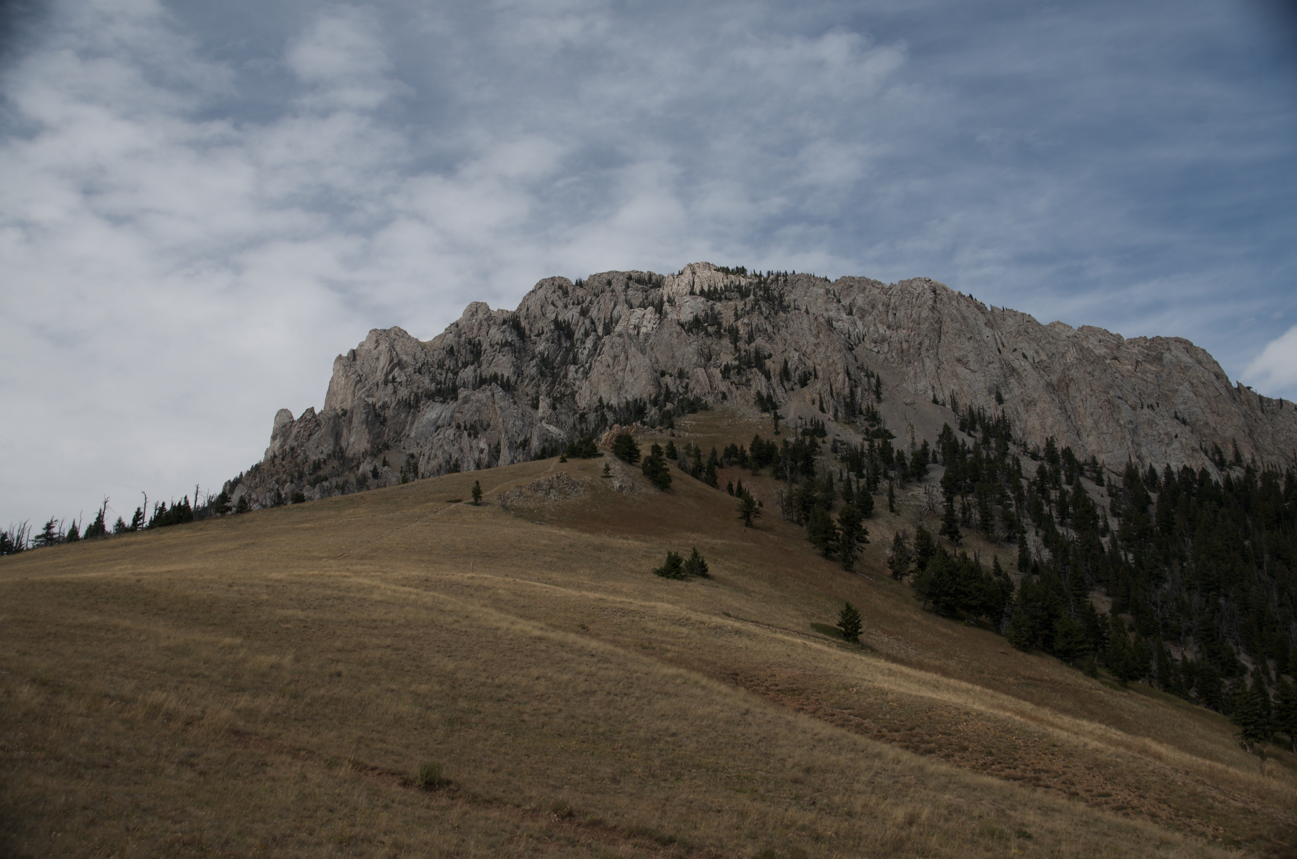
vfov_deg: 43.4
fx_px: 1079
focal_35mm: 30
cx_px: 648
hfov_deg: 62.0
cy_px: 430
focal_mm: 20
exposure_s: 1/500
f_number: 5
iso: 100
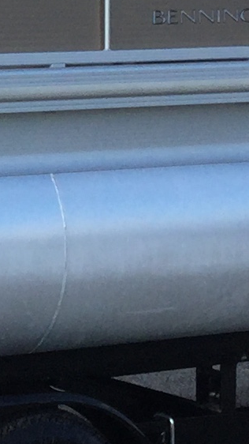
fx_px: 2301
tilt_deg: -4.6
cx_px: -197
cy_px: 70
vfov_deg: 10.9
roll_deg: +0.3
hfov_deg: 6.1
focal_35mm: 196
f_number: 2.4
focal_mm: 3.3
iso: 25
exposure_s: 1/831
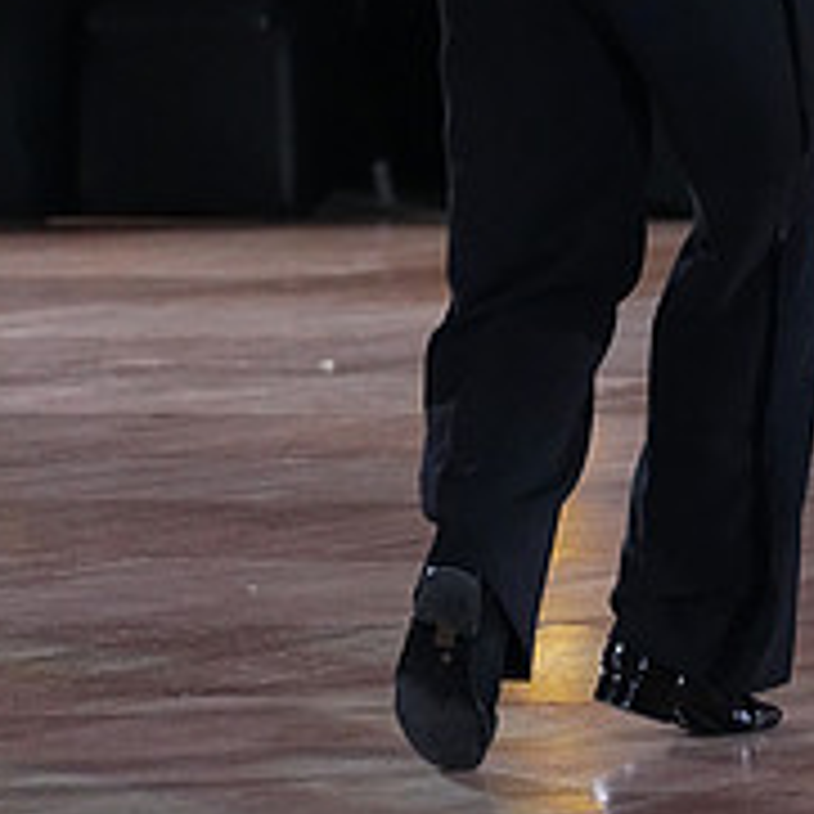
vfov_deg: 3.4
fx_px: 13542
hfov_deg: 3.4
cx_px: 771
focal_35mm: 509
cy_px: -198
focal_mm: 187
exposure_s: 1/400
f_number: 6.3
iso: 8000
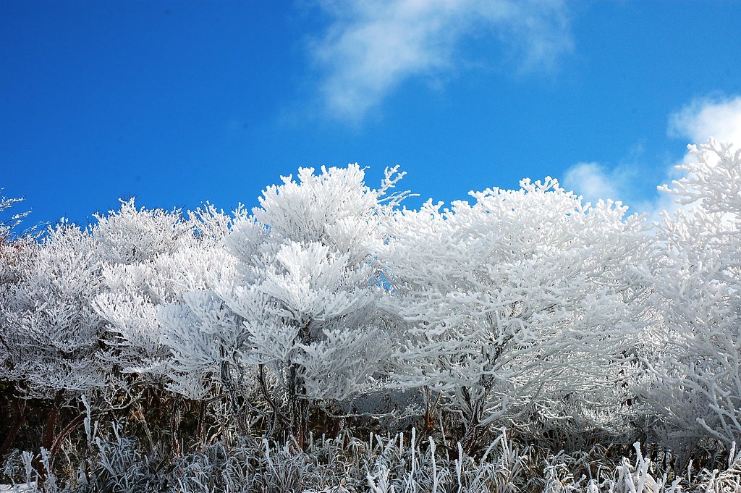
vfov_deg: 23.7
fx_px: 1172
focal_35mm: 57
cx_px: 370
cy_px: 246
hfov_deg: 35.1
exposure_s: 1/320
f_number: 10
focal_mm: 38
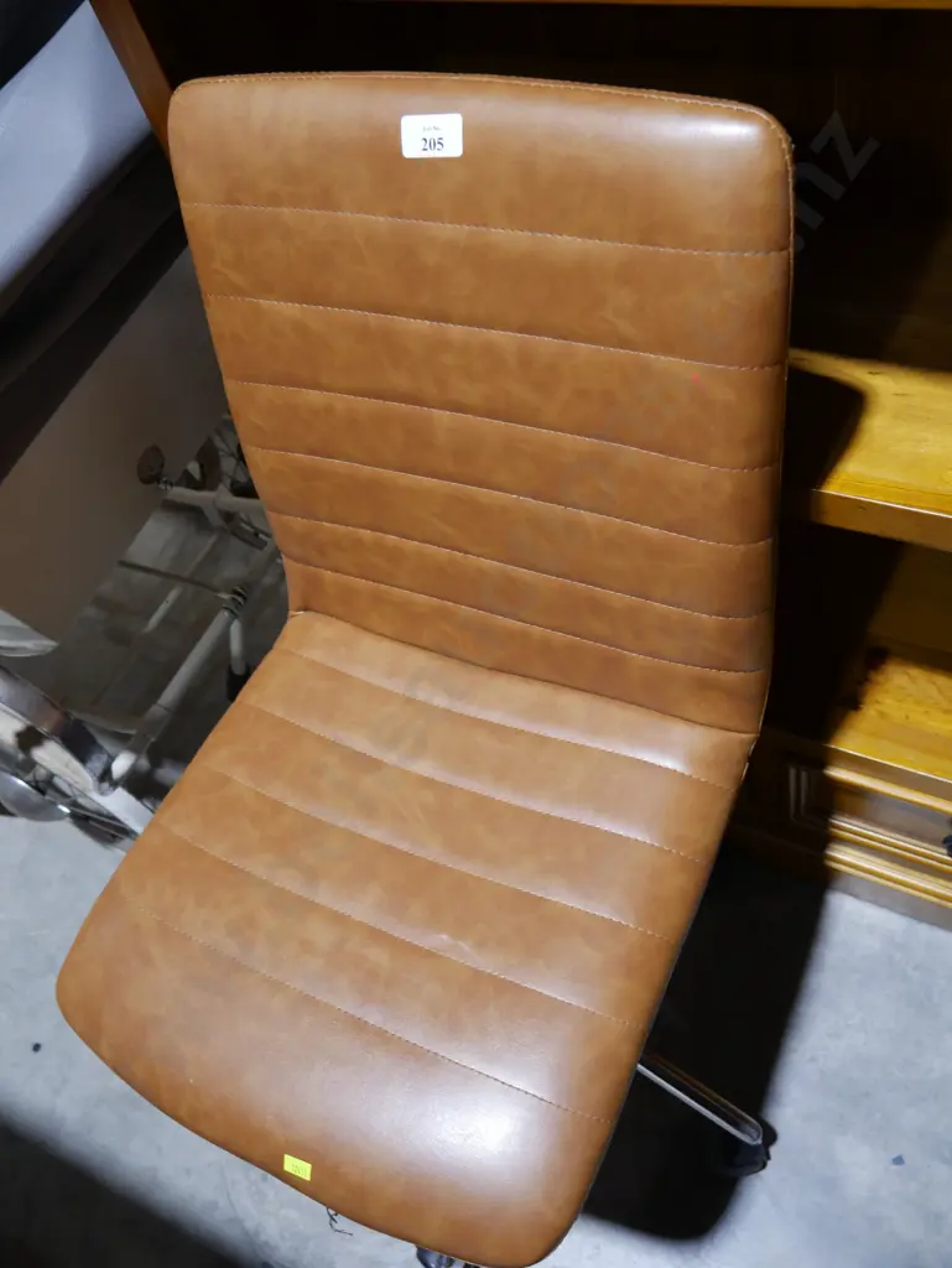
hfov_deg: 49.8
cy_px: 634
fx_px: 1026
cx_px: 476
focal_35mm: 28
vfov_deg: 63.4
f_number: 3.5
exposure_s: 1/60
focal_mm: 14
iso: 400
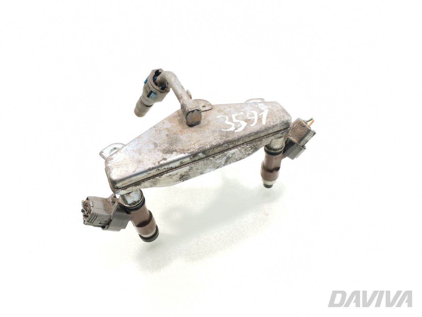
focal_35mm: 26
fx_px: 317
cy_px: 158
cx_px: 211
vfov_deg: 53.1
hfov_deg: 67.3
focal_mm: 4.75
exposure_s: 1/100
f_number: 1.8
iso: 100
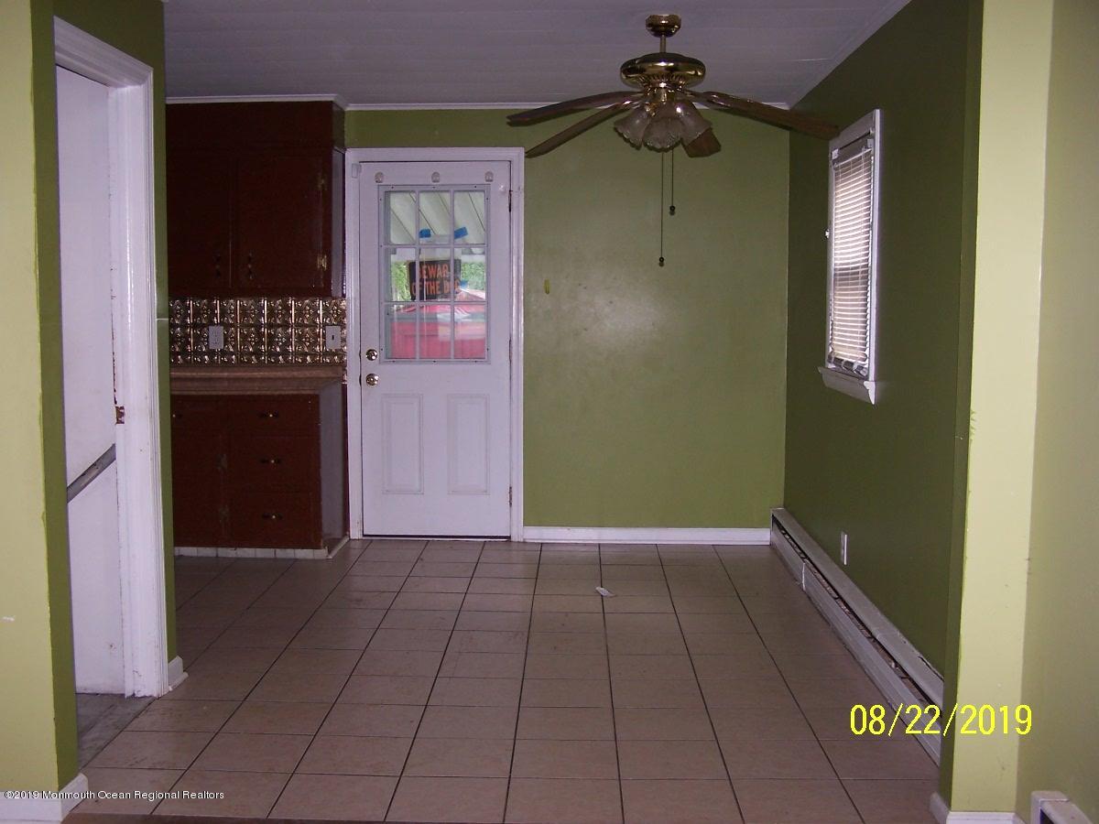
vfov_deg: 37.7
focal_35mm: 38
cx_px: 550
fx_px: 1206
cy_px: 412
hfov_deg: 49.0
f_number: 2.8
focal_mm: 6.3
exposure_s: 1/60
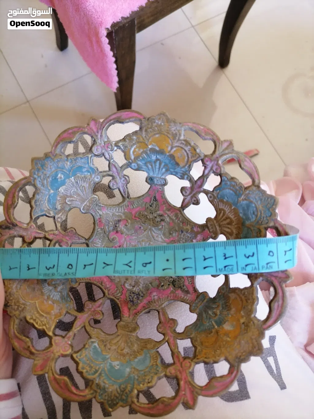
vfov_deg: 67.3
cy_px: 210
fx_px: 314
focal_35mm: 26
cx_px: 157
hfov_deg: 53.1
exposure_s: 1/25
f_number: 1.8
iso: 400
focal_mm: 5.4
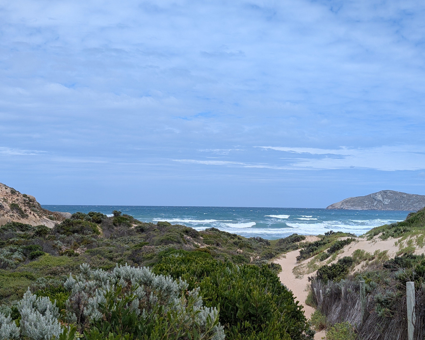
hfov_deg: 36.7
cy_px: 170
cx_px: 211
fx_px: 641
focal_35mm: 51
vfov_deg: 29.7
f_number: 1.68
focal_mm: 6.9
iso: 25
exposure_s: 1/2160
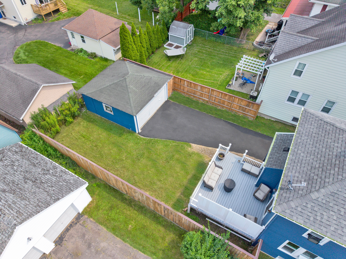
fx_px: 230
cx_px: 173
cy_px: 130
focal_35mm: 23
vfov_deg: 58.9
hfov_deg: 73.9
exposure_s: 1/3200
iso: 260
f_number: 1.8
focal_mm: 8.67
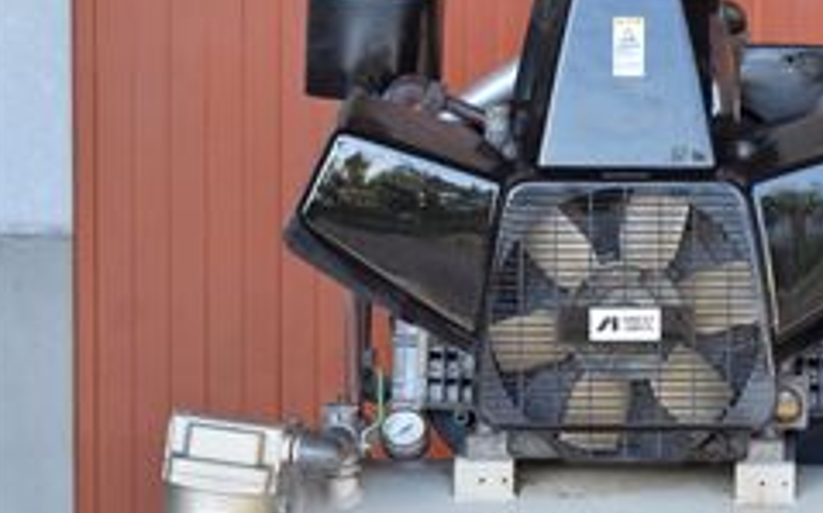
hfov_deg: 9.6
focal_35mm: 218
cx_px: 840
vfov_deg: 6.0
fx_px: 4886
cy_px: 482
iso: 1250
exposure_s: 1/500
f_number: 6.3
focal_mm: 68
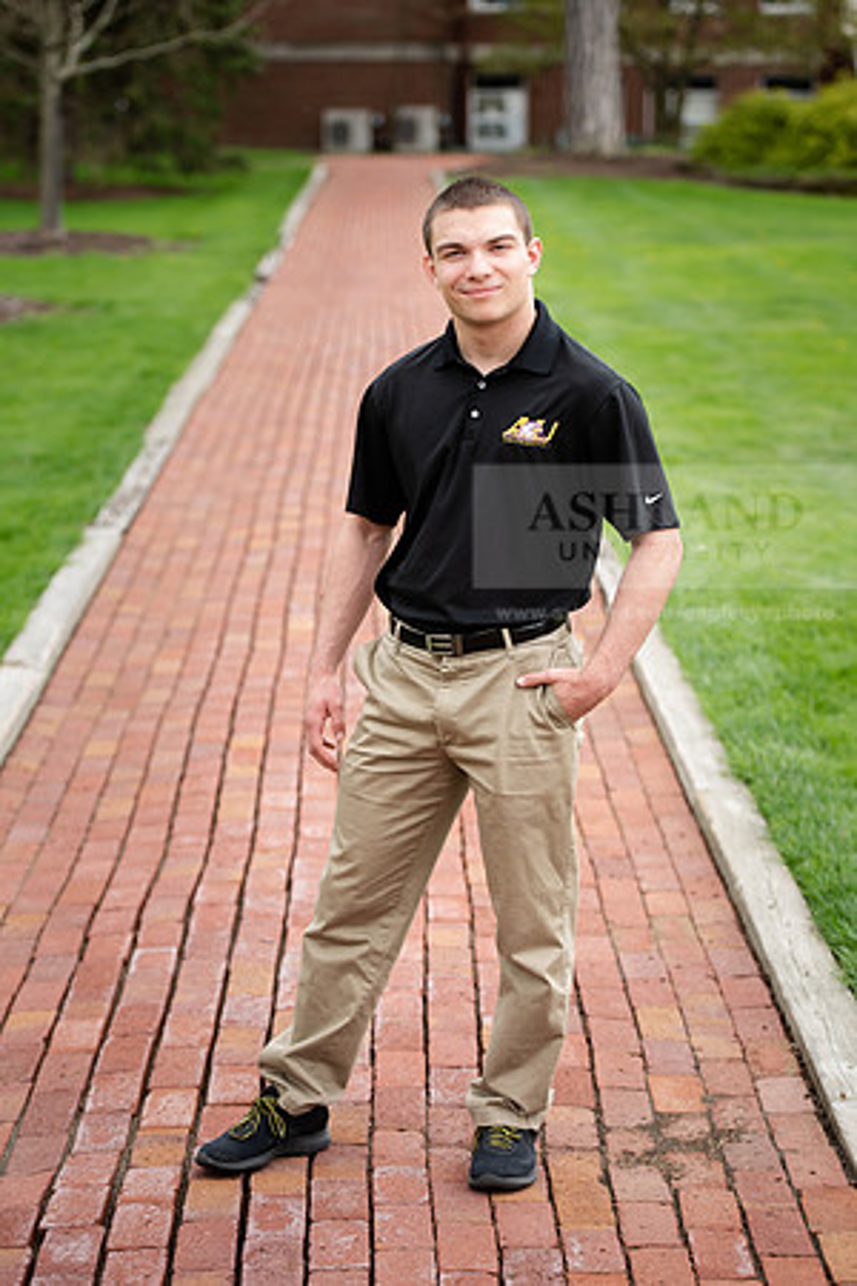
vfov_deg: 23.6
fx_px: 3071
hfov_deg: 15.9
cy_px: 643
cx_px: 428
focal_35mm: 86
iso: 80
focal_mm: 86
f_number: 4
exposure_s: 1/200
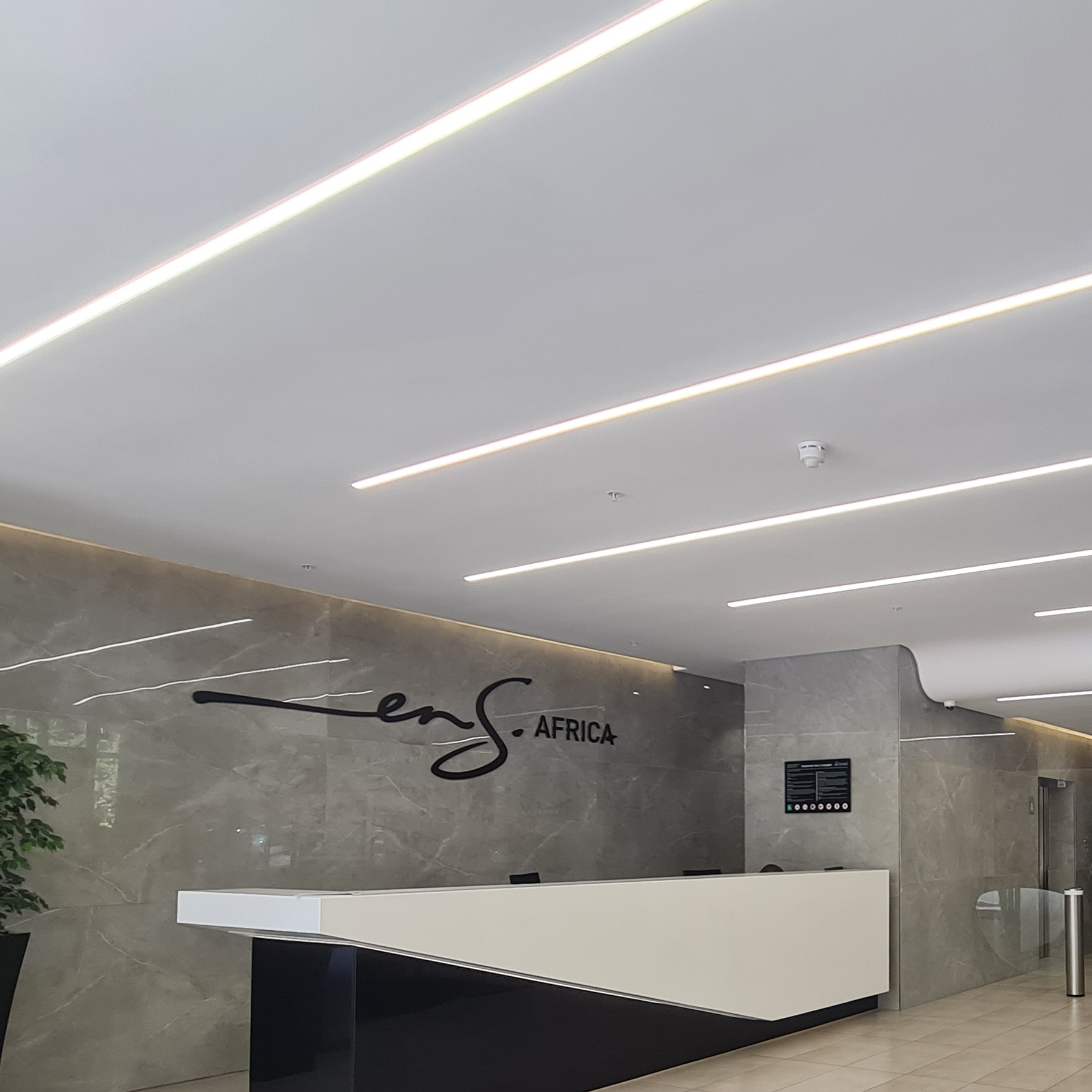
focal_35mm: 26
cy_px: 799
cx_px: 901
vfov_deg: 58.3
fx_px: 928
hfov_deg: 55.8
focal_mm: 2.2
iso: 80
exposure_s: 1/100
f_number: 2.2
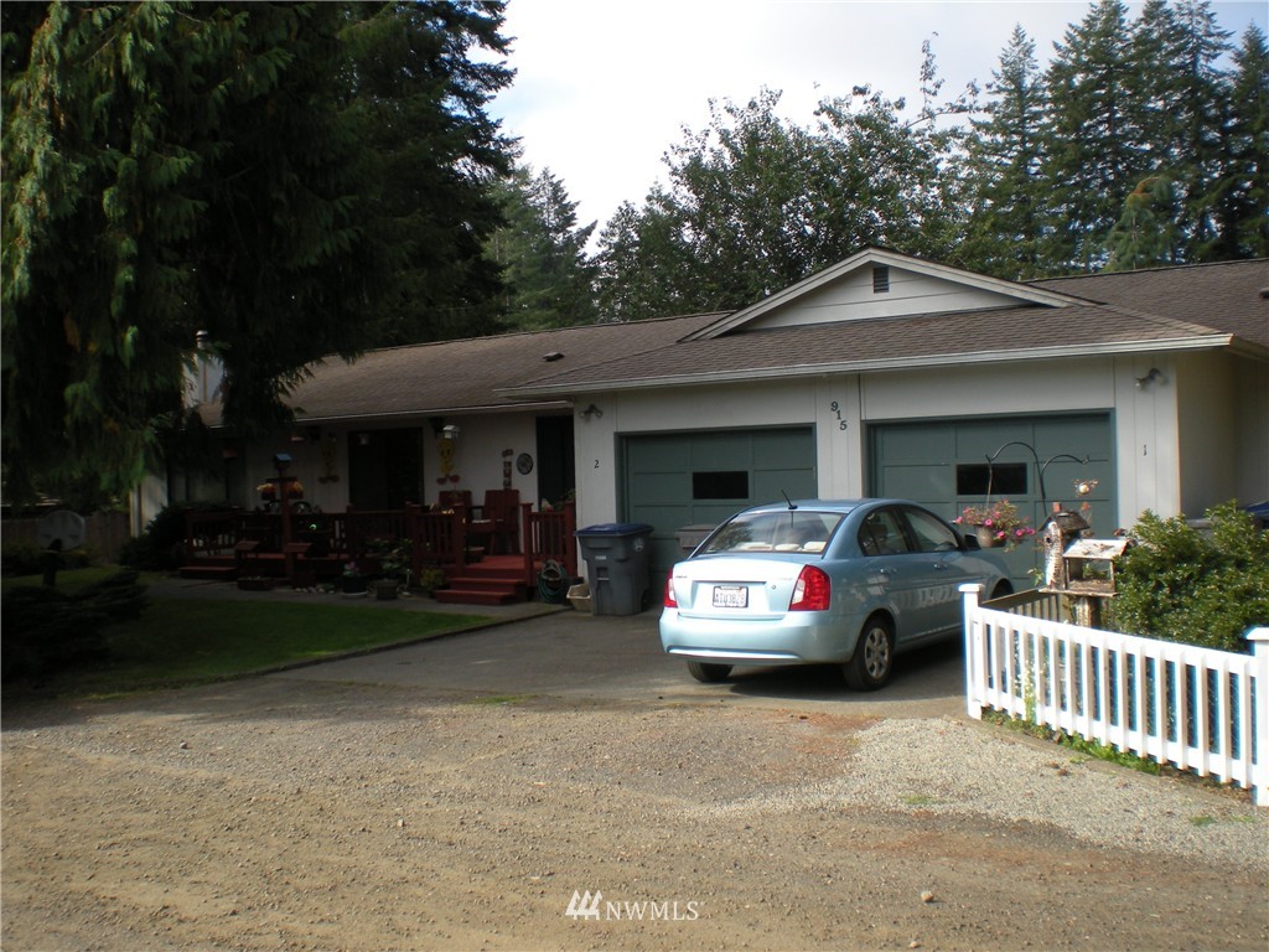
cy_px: 476
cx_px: 634
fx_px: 1393
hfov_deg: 49.0
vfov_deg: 37.7
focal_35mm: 38
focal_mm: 6.3
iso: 64
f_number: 4.6
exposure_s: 1/200
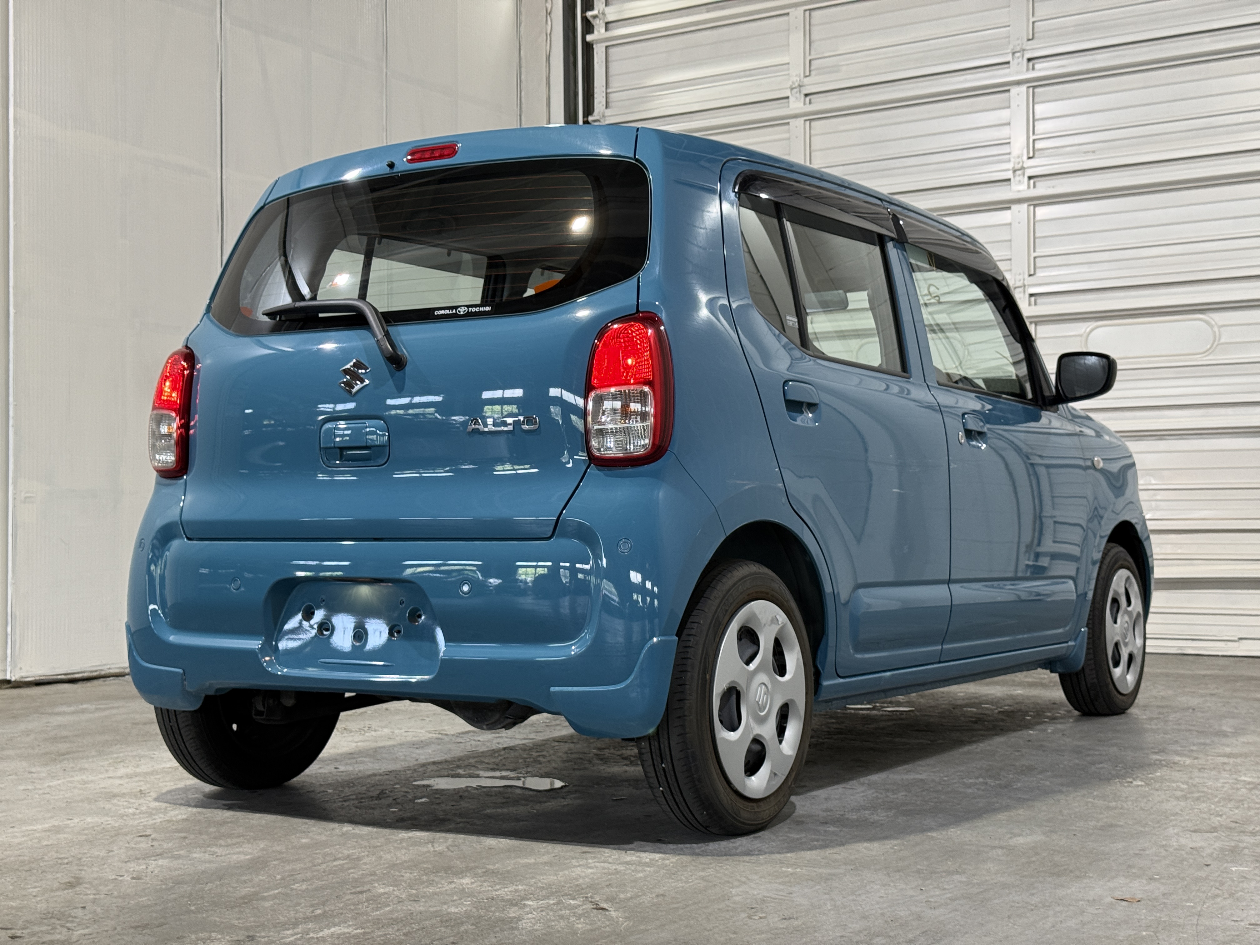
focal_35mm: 48
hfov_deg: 39.7
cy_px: 472
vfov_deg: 30.3
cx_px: 630
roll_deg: +0.4
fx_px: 1747
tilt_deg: +1.7
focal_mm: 6.76
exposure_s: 1/60
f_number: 1.78
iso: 125
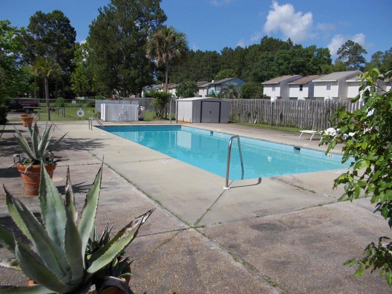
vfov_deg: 48.2
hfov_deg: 61.7
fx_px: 328
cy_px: 147
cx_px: 196
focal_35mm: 29
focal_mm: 4.1
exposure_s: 1/1000
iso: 80
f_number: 3.3
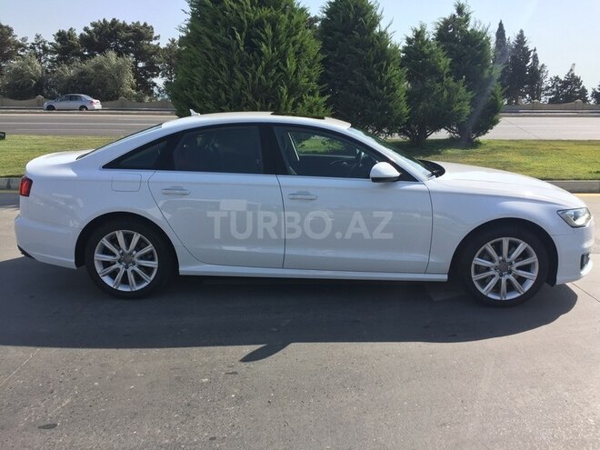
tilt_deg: -13.2
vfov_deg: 48.2
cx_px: 300
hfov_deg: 61.7
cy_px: 225
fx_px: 503
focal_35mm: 29
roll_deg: -0.1
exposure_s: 1/1364
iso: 32
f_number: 2.2
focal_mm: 4.15
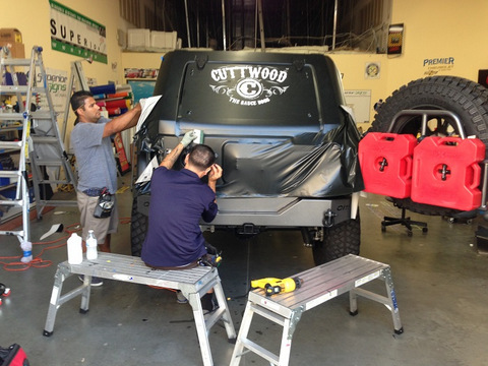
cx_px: 244
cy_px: 183
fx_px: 465
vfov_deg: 42.9
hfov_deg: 55.4
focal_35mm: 33
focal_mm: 4.12
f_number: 2.4
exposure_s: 1/20
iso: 50
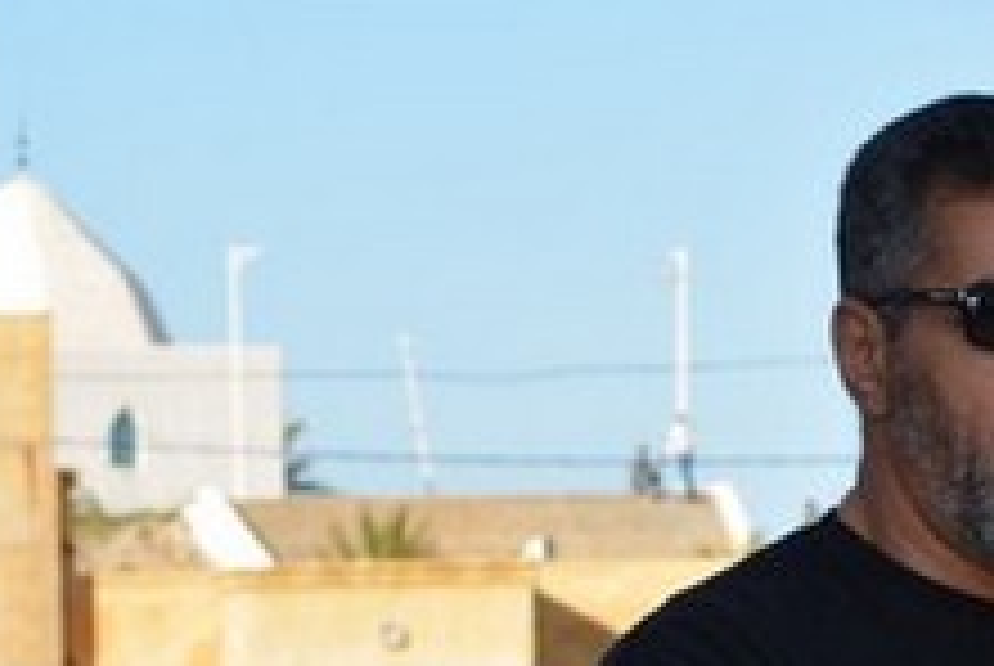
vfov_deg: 5.7
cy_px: 817
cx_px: 805
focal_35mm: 238
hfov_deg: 8.6
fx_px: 6592
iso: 100
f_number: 8
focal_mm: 55
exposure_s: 1/200
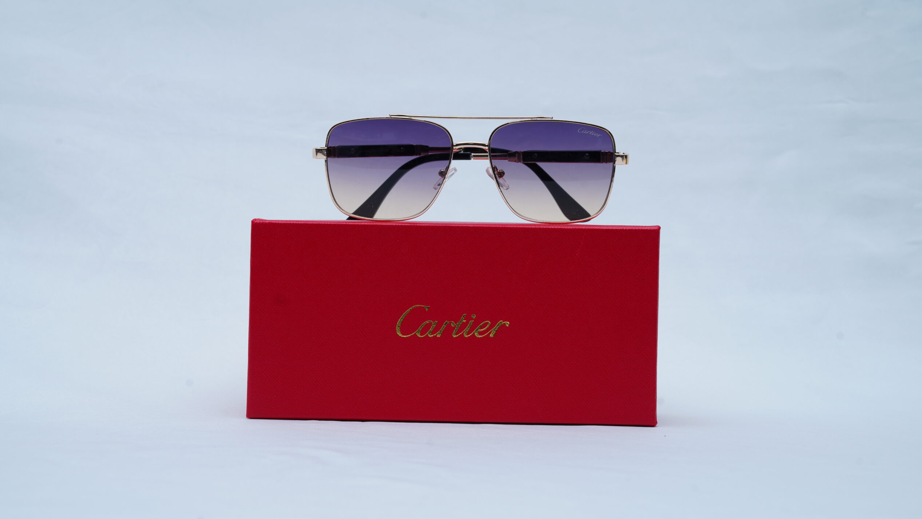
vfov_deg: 22.6
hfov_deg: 39.2
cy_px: 285
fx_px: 1296
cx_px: 460
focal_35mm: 53
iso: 125
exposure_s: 1/160
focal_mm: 50
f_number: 9
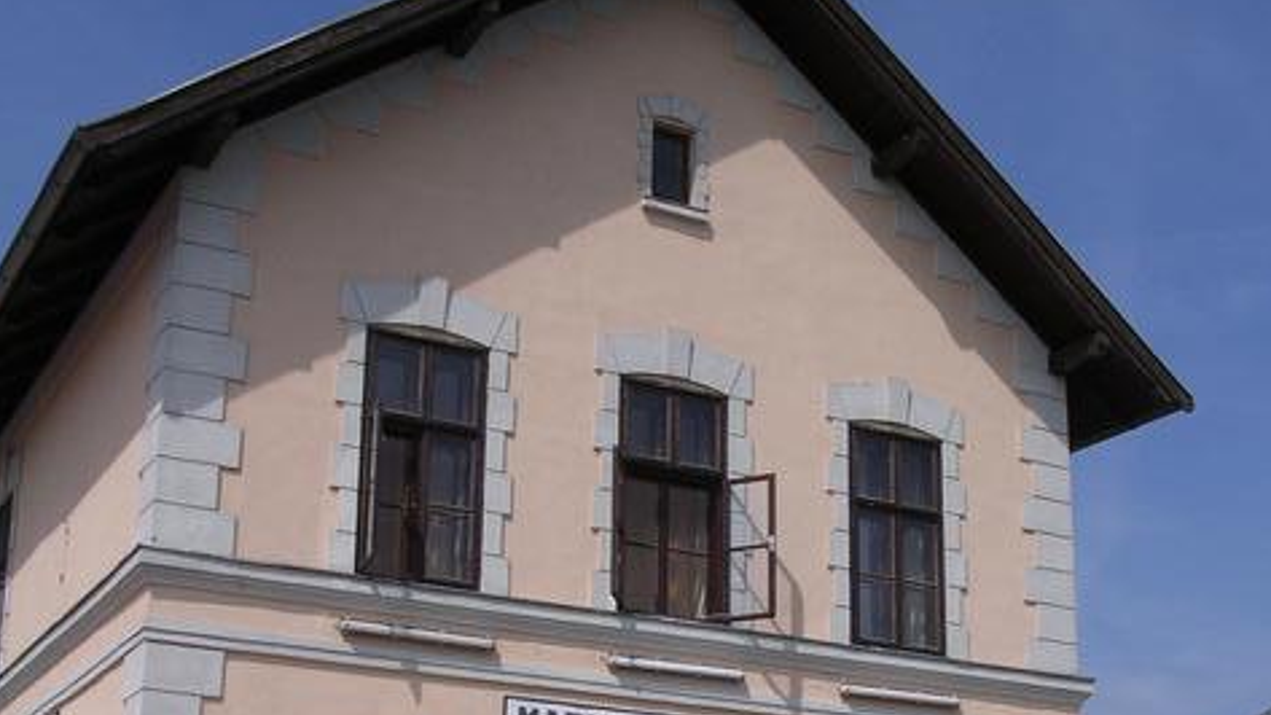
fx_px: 1887
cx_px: 637
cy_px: 656
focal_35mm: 56
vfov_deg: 21.0
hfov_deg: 37.2
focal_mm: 5.8
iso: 100
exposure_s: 1/564
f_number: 5.6
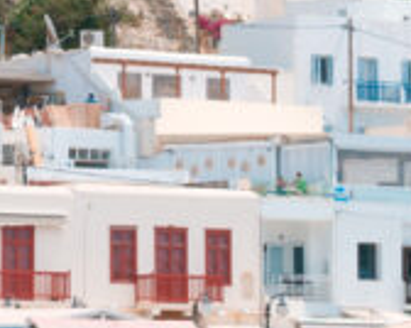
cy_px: -32
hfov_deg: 7.2
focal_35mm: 265
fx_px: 3214
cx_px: -257
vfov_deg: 5.8
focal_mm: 35
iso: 100
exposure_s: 1/125
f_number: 10
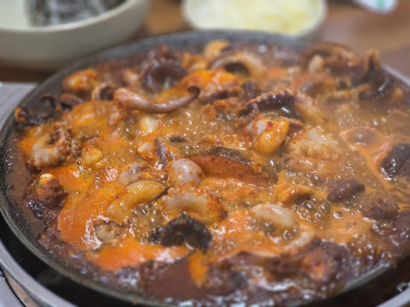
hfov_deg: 28.2
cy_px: 154
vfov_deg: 21.3
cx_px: 205
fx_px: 817
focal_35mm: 69
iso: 400
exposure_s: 1/120
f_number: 2.4
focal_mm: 7
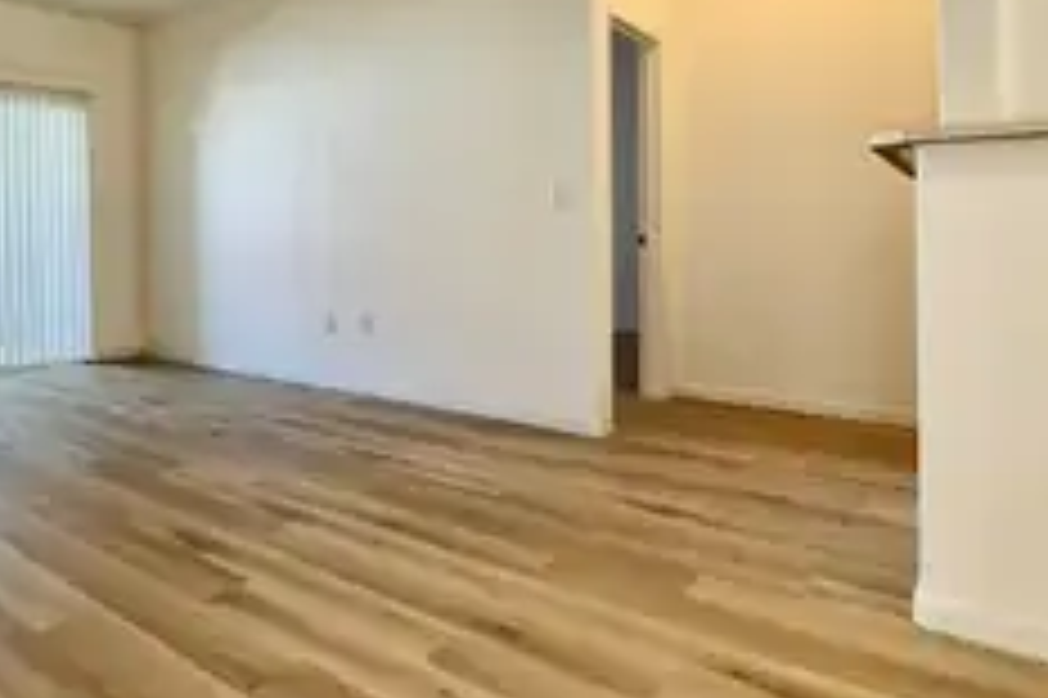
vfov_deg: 50.5
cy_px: 248
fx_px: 727
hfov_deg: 68.8
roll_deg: +1.4
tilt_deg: -2.7
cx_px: 319
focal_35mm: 25
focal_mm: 2.22
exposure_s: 1/60
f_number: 2.2
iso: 80
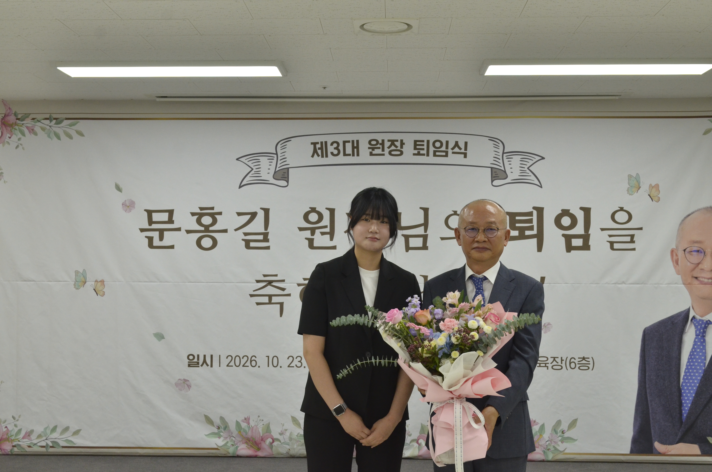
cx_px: 356
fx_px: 947
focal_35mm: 48
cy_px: 236
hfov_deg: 41.2
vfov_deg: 28.0
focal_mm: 32
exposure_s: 1/180
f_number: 6.7
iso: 1250
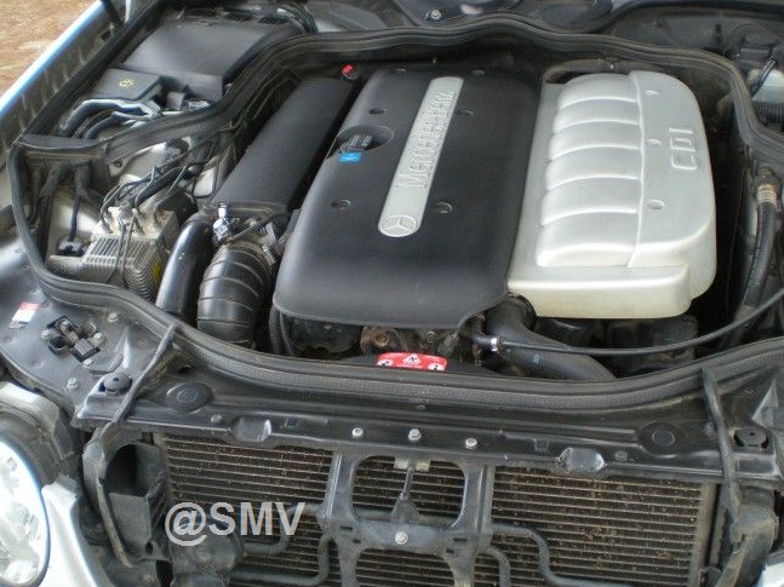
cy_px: 249
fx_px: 1064
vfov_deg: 30.8
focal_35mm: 47
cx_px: 418
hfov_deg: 40.4
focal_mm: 6.3
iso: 165
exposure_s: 1/63
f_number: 3.1
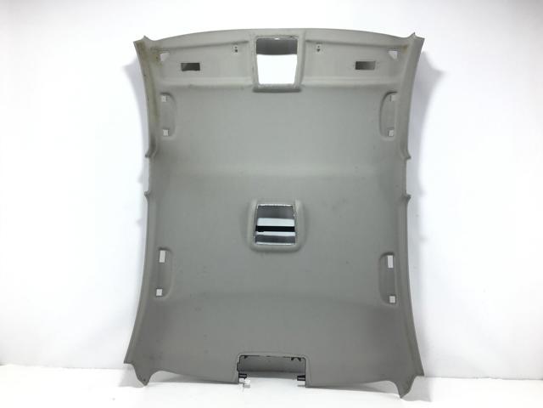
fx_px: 455
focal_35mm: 29
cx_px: 272
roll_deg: -0.1
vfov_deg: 48.2
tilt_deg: -0.7
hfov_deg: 61.7
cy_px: 204
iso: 25
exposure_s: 1/110
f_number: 2.2
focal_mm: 4.15
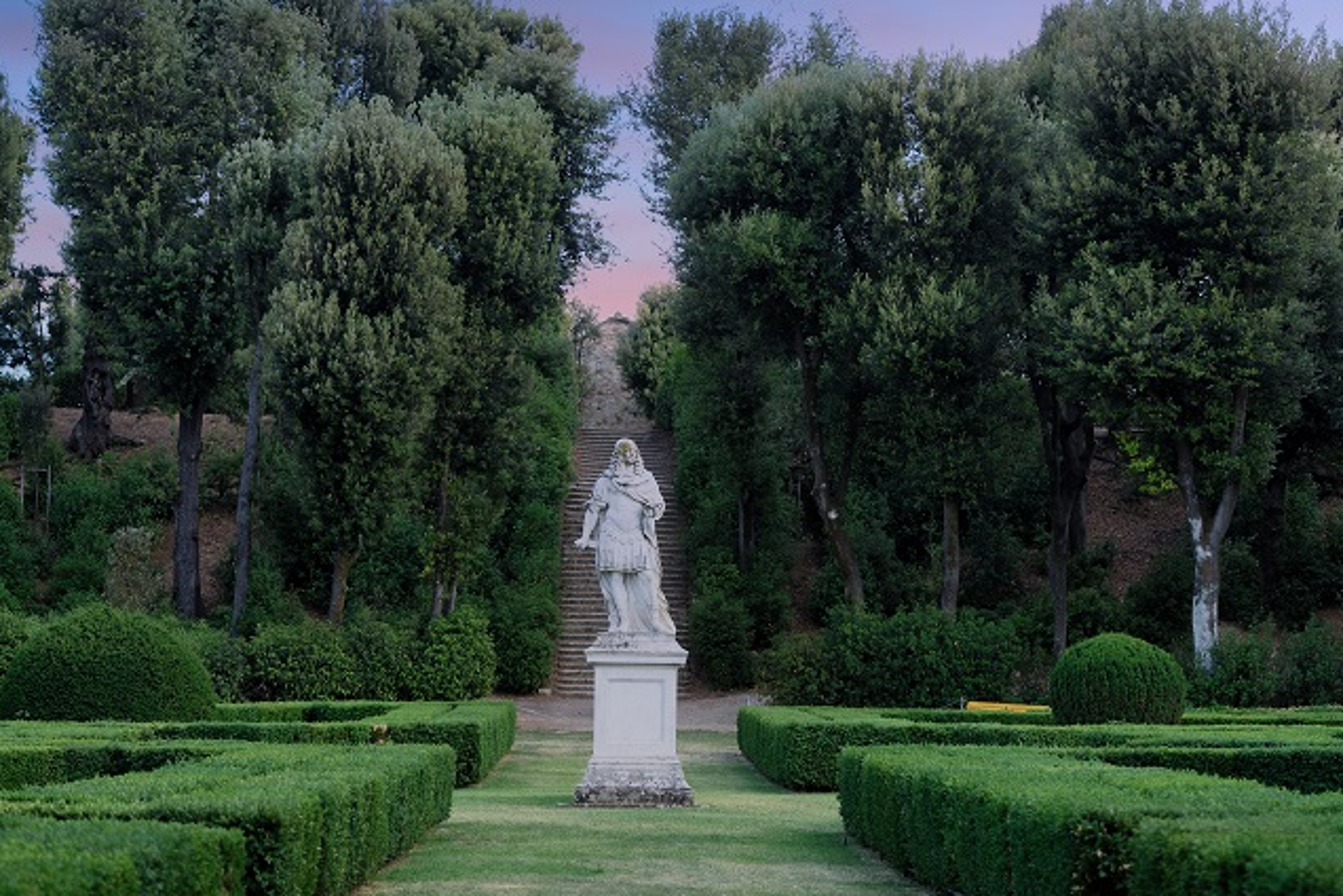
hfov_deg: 18.6
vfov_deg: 12.5
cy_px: 433
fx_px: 4103
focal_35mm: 110
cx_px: 640
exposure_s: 1/200
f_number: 3.5
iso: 160
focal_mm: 70
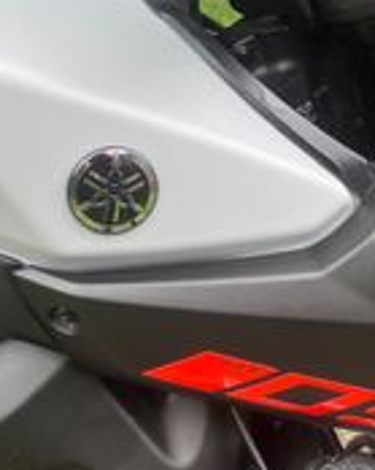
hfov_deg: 22.8
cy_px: 159
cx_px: -35
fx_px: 875
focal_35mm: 63
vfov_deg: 29.8
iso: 25
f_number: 1.8
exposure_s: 1/172
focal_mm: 3.99
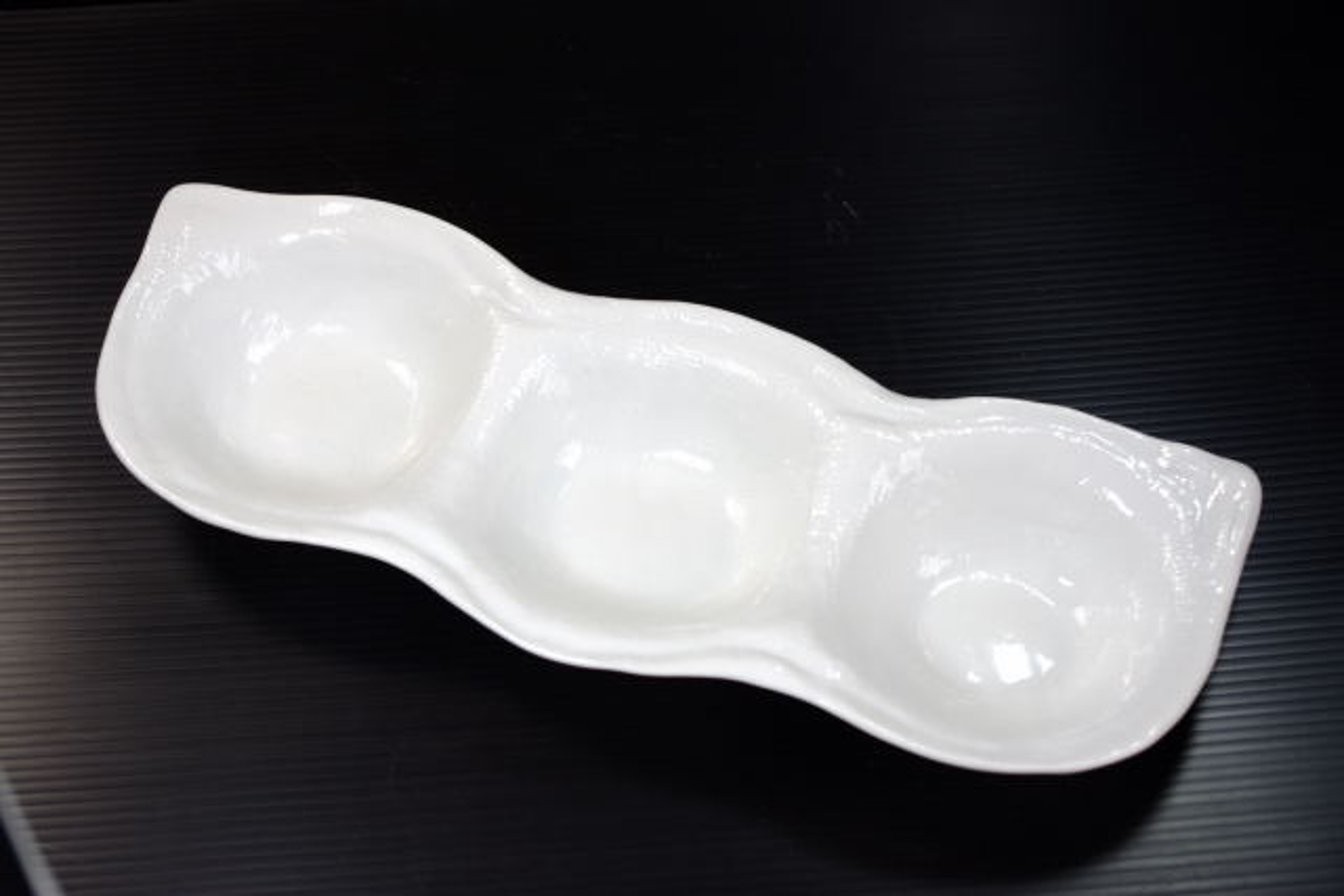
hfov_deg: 31.4
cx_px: 672
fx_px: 2390
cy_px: 448
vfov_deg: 21.3
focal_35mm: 64
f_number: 7.1
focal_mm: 42.5
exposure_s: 1/100
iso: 200
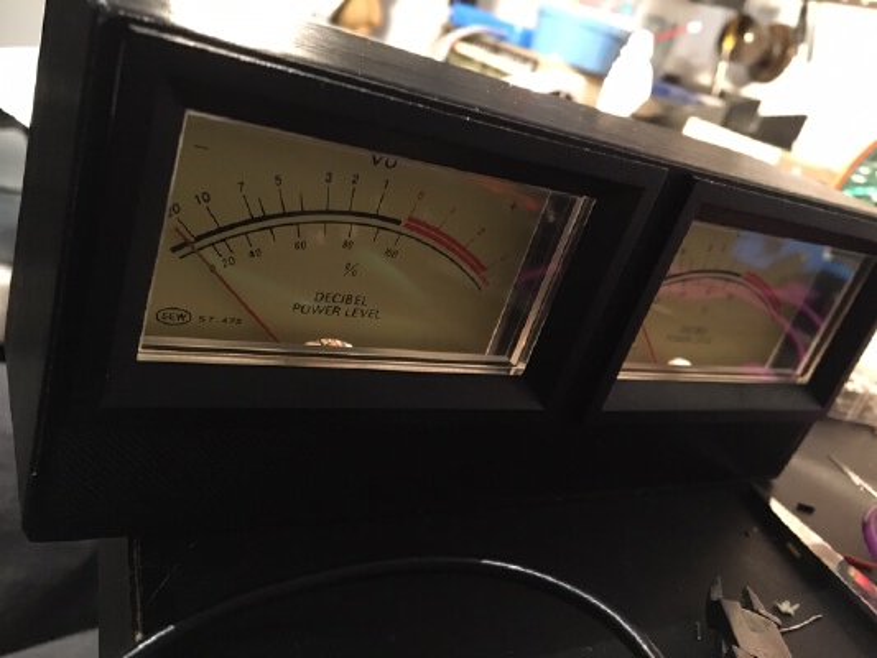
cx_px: 438
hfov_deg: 61.6
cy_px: 329
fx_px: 735
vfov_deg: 48.2
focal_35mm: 29
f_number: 2.2
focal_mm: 4.15
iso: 250
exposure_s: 1/15
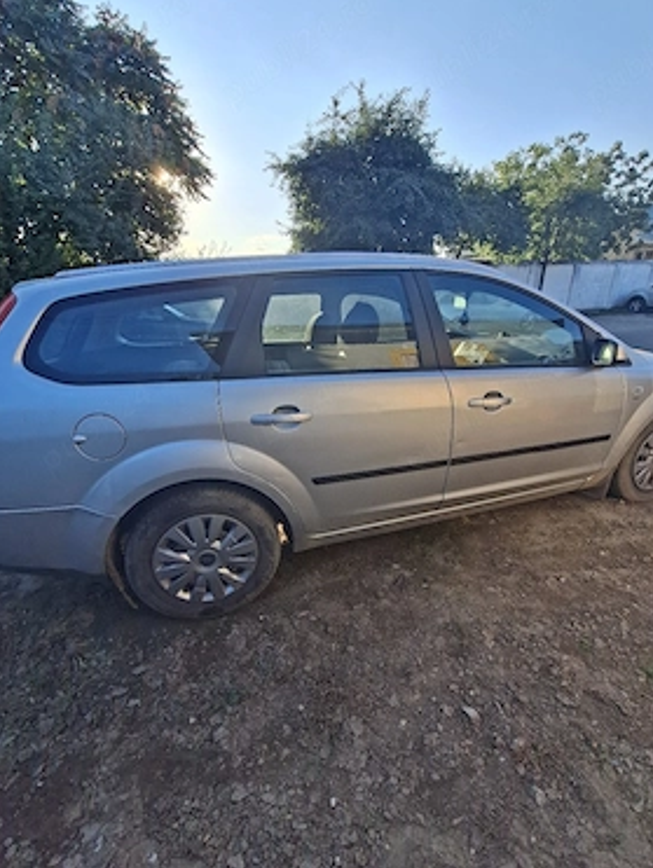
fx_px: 352
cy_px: 442
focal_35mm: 14
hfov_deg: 85.7
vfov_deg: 102.0
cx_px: 344
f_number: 2.2
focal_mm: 1.74
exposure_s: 1/500
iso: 40
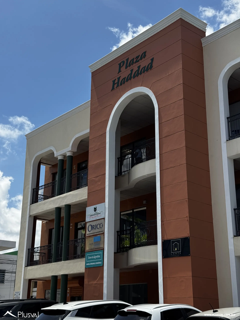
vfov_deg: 39.7
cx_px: 120
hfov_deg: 30.3
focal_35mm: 48
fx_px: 444
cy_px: 160
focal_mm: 6.76
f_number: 1.78
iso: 64
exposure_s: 1/3817
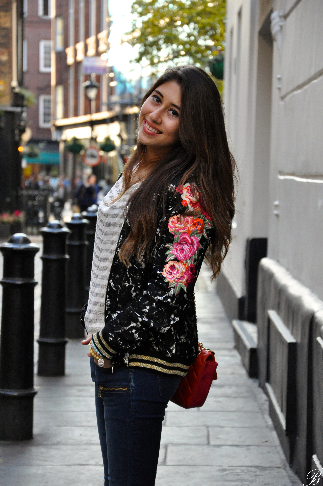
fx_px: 1720
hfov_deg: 10.7
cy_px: 243
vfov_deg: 16.1
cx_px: 162
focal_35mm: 128
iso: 1600
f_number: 5.6
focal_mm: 85
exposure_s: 1/400
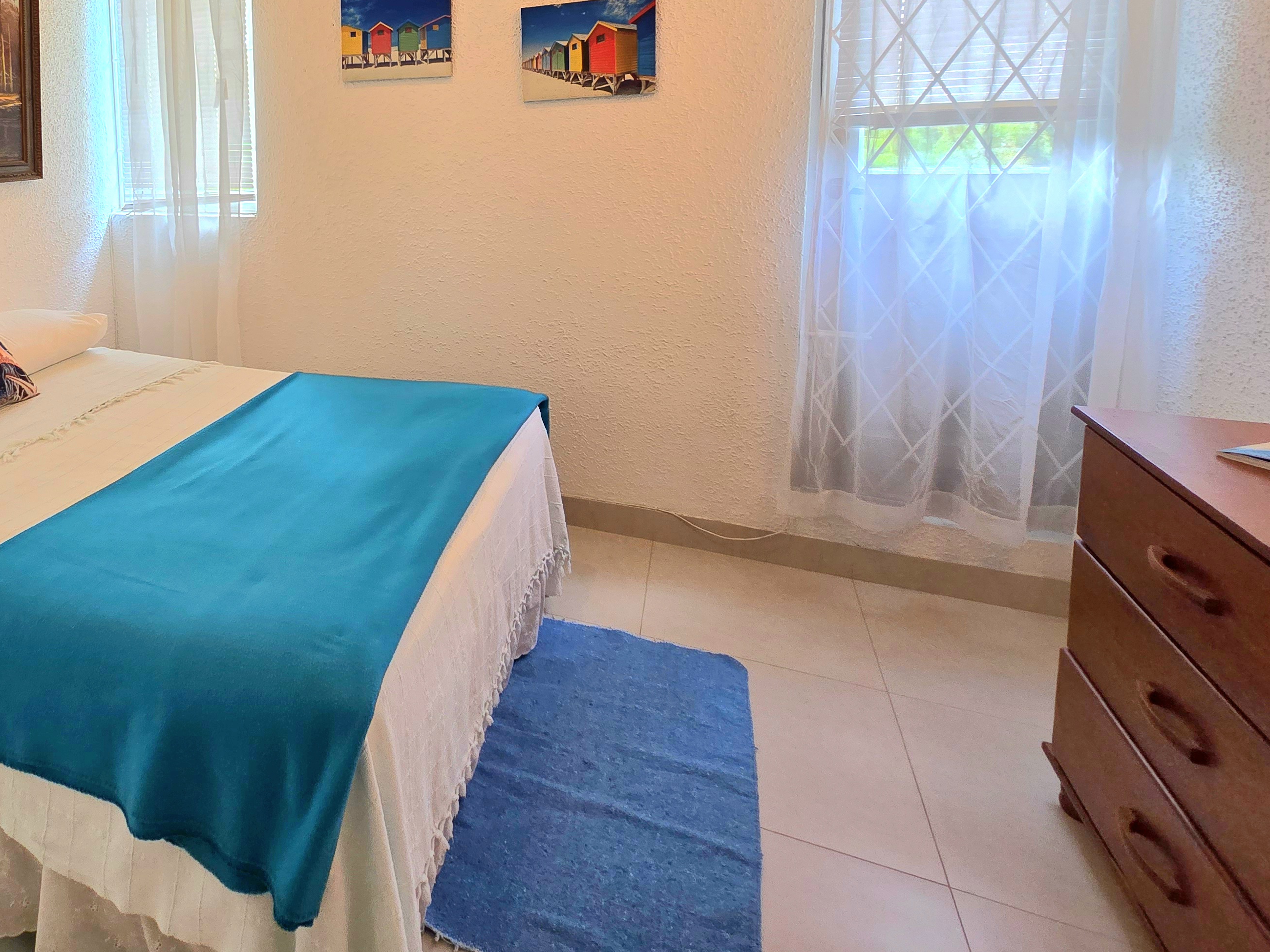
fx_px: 734
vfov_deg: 62.1
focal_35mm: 20
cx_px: 311
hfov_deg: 75.6
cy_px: 234
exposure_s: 1/50.3
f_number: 2.2
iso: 125
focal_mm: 2.2
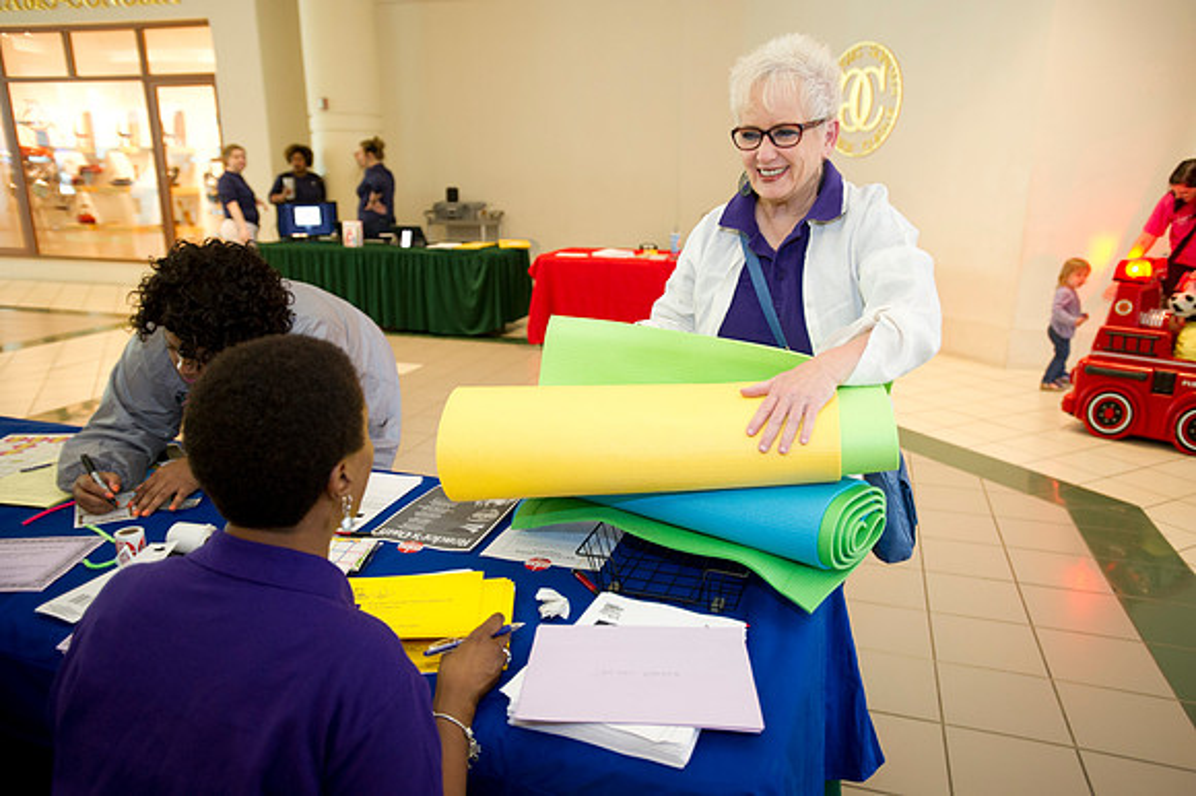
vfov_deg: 51.2
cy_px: 398
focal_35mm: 25
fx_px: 830
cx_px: 598
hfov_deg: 71.5
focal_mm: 25
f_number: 2.8
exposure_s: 1/160
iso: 1250
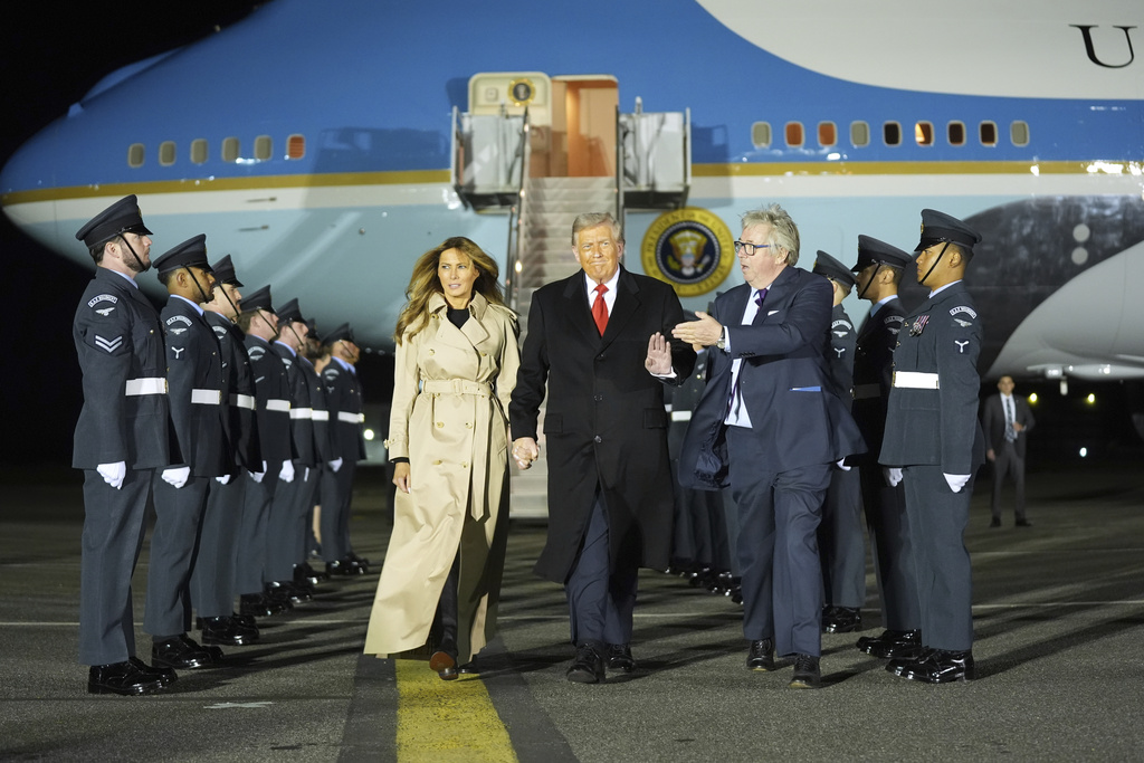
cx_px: 572
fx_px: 2225
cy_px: 382
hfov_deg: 28.8
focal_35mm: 70
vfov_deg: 19.5
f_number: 2.8
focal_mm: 70
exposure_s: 1/125
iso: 4000
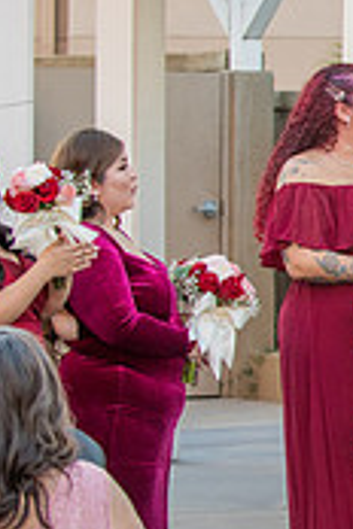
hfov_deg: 5.7
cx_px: 867
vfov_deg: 8.8
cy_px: 266
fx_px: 3427
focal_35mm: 233
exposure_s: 1/320
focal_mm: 70
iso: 800
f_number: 4
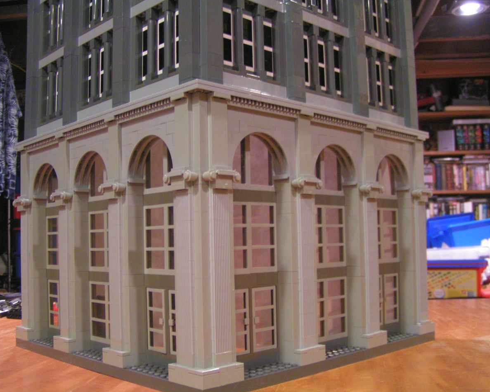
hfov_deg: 45.8
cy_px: 197
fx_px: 580
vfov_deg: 37.3
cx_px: 234
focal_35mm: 40
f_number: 2.8
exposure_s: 1/5
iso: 200
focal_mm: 5.8
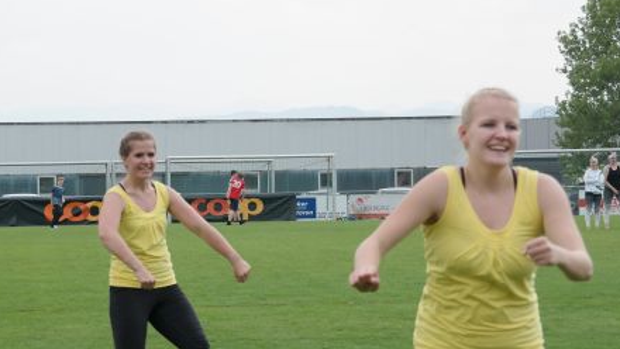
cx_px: 244
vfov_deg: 9.5
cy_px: 223
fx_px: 2105
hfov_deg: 16.7
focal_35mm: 128
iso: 200
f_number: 7.1
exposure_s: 1/400
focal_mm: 55
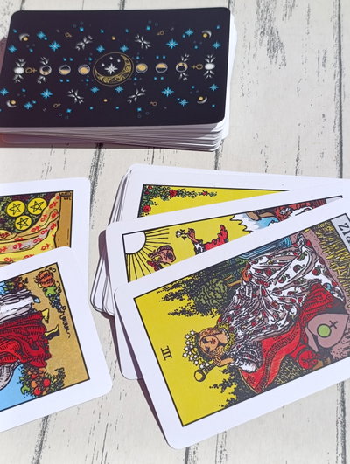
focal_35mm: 46
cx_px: 175
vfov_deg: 41.2
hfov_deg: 31.6
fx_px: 618
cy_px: 232
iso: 50
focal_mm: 6.14
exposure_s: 1/1698
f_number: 1.6
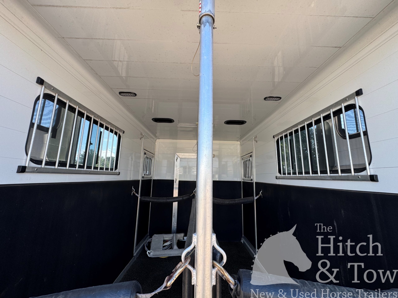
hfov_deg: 102.1
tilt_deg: +10.3
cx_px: 199
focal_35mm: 14
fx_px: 161
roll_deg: -1.8
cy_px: 149
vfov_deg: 85.7
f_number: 2.2
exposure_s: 1/238
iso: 40
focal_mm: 2.22
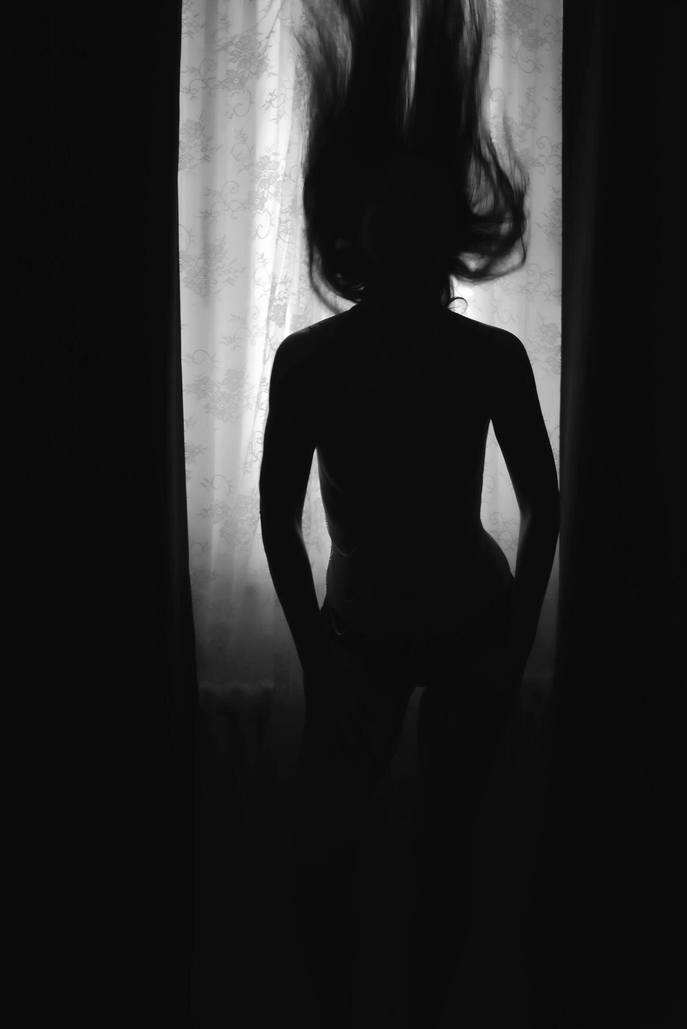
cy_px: 514
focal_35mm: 85
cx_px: 344
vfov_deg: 23.9
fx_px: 2431
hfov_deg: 16.1
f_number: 5.6
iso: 800
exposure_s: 1/60
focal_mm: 85
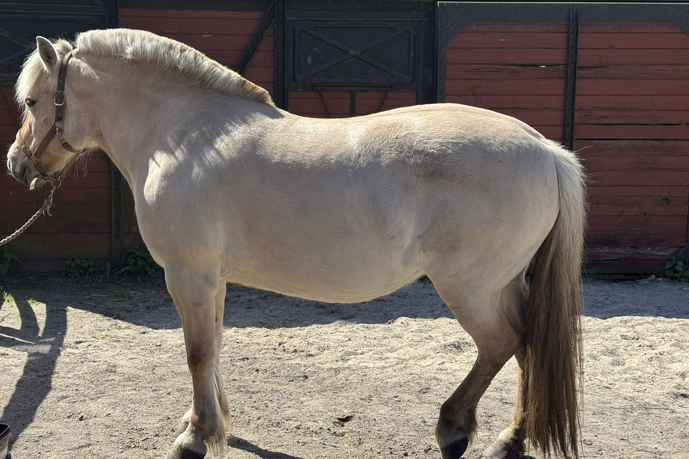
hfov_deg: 35.0
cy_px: 223
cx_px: 298
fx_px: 1091
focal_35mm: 57
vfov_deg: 23.8
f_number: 1.78
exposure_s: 1/2513
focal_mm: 6.76
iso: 64
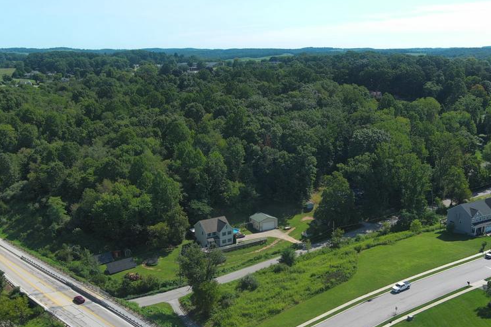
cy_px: 191
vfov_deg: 33.3
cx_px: 263
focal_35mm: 40
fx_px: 546
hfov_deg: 48.4
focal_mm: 10.57
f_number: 2.8
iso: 100
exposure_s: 1/1101
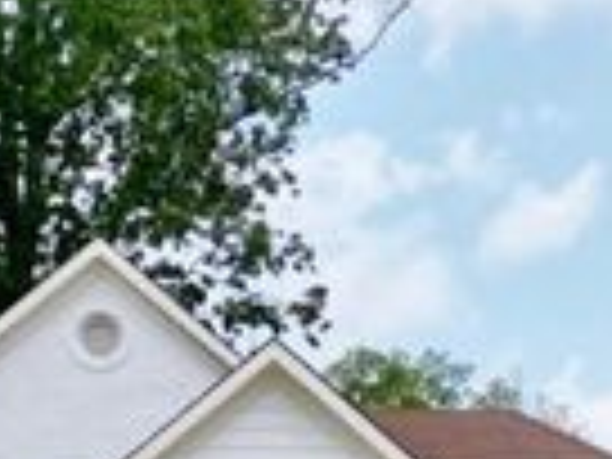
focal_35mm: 88
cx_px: 279
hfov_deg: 22.2
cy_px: 713
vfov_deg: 15.3
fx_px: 1556
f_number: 1.7
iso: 140
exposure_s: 1/3200
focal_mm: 6.72
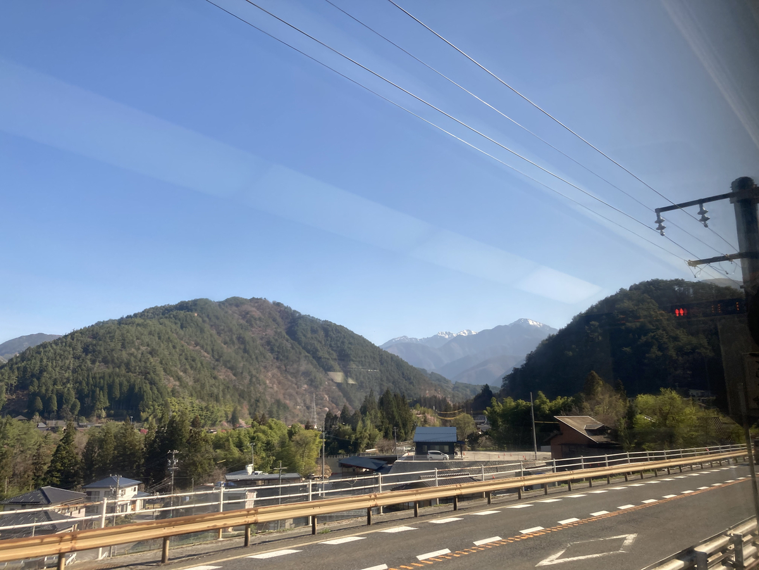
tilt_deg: +14.2
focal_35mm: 28
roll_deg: -0.5
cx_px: 380
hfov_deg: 63.4
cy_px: 285
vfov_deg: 49.7
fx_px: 614
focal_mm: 3.99
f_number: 1.8
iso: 20
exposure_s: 1/852
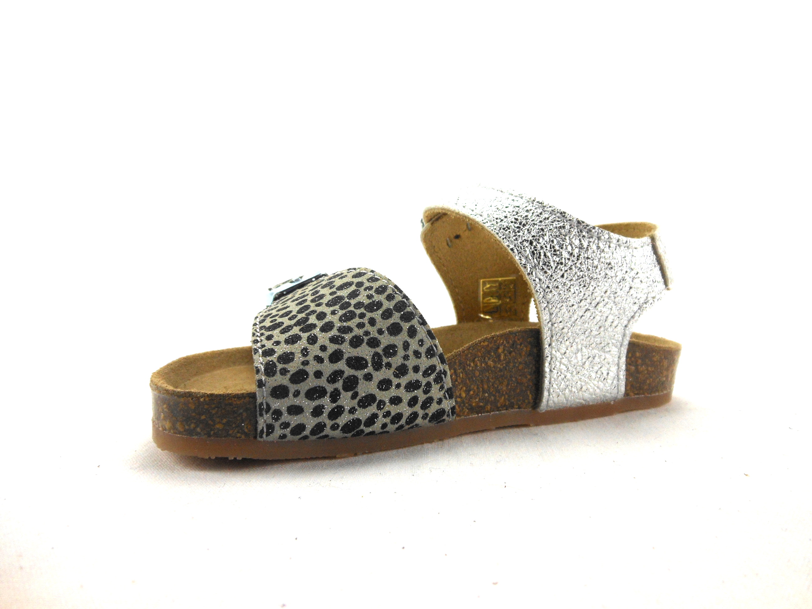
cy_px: 304
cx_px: 406
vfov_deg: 54.9
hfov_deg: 69.4
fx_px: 586
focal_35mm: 25
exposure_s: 1/200
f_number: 3.2
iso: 100
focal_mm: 4.5
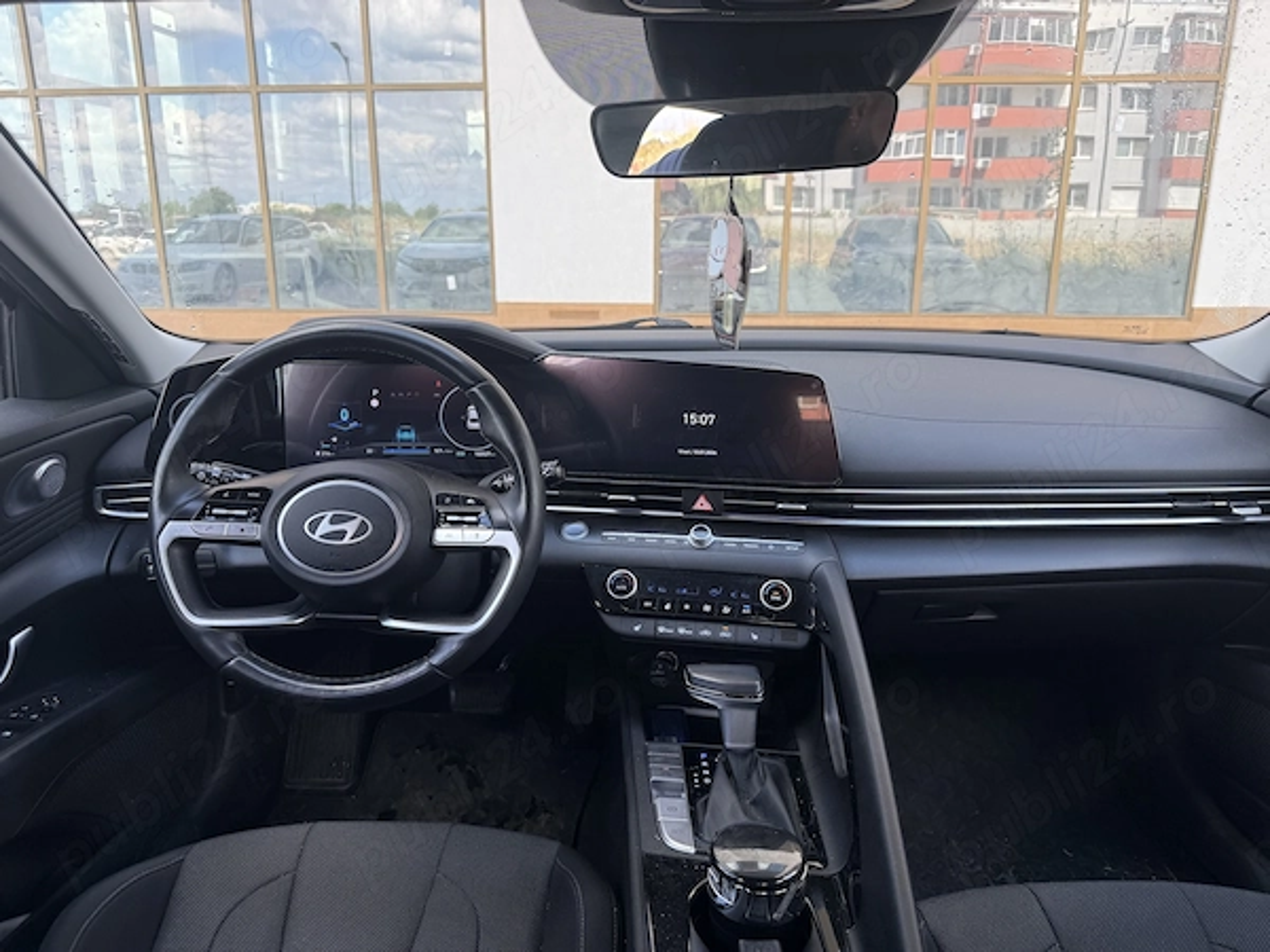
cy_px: 476
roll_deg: -0.1
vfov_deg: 56.8
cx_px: 635
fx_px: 881
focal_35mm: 24
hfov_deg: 71.6
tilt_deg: -13.3
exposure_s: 1/360
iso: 100
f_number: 1.78
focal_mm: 6.76
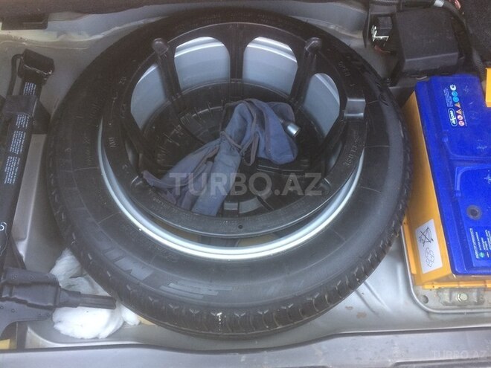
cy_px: 184
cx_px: 246
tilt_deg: -68.3
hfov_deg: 61.7
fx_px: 411
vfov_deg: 48.2
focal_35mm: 29
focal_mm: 4.15
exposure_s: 1/33
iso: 50
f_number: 2.2
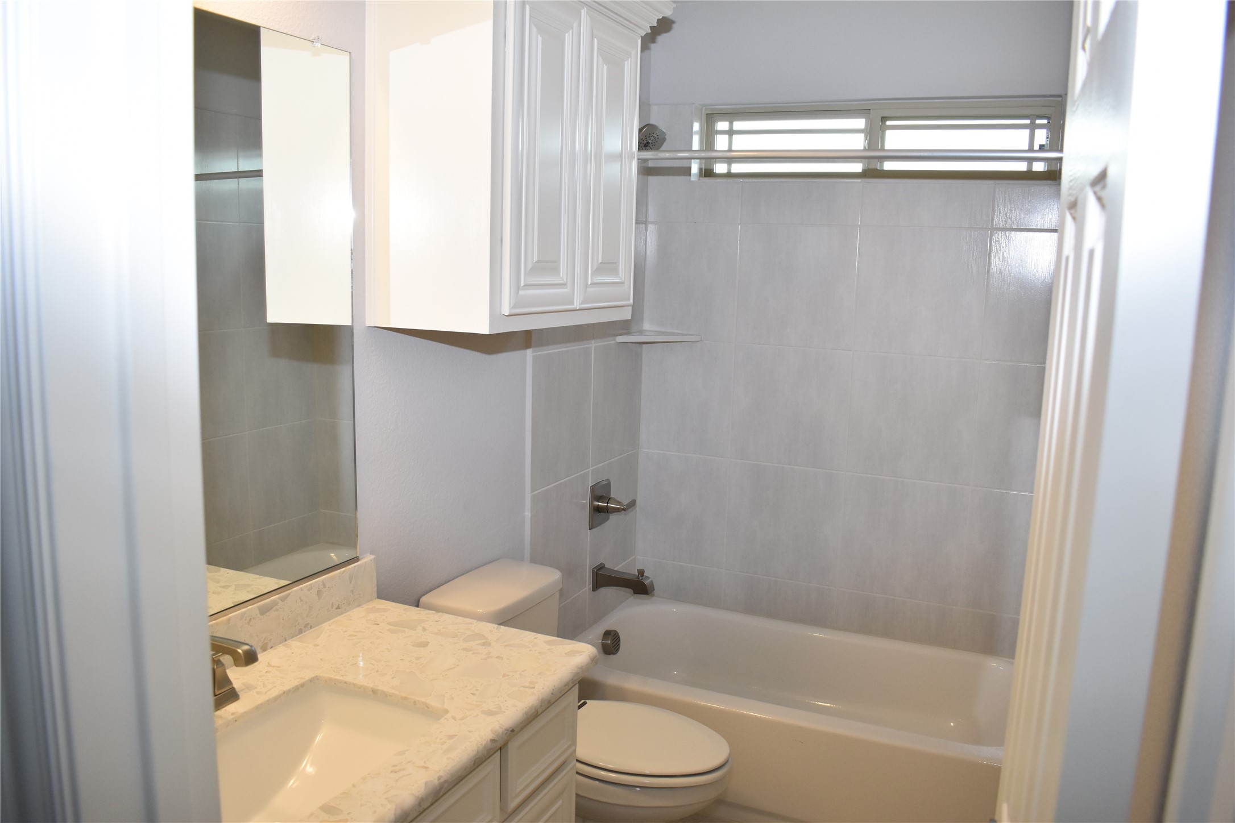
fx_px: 926
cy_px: 412
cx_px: 618
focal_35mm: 27
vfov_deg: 47.9
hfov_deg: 67.4
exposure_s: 1/200
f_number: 5
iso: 720
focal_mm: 18
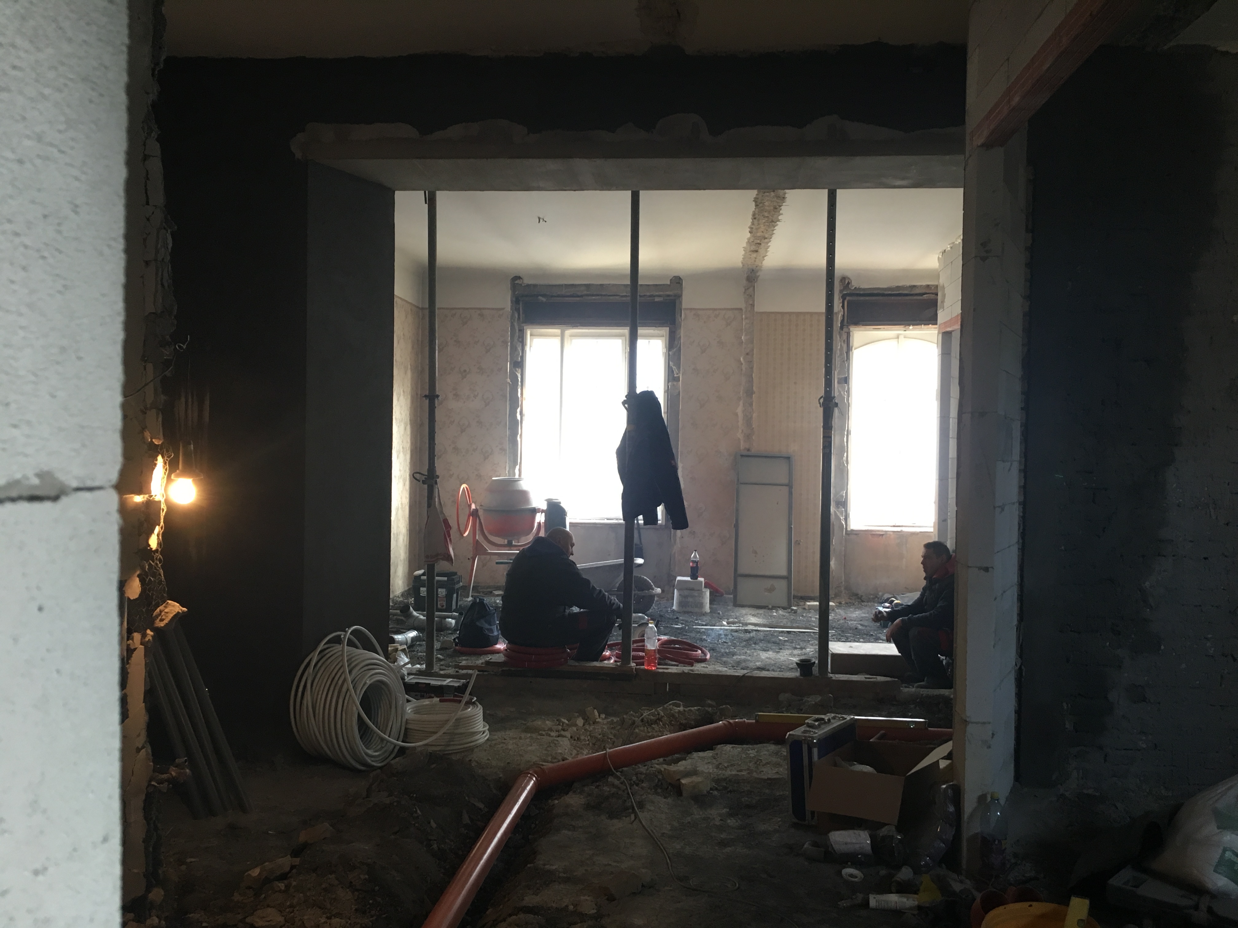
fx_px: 1037
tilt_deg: -0.8
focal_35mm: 29
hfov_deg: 61.7
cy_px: 464
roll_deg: -1.1
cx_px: 619
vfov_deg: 48.2
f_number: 2.2
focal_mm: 4.15
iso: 125
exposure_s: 1/33
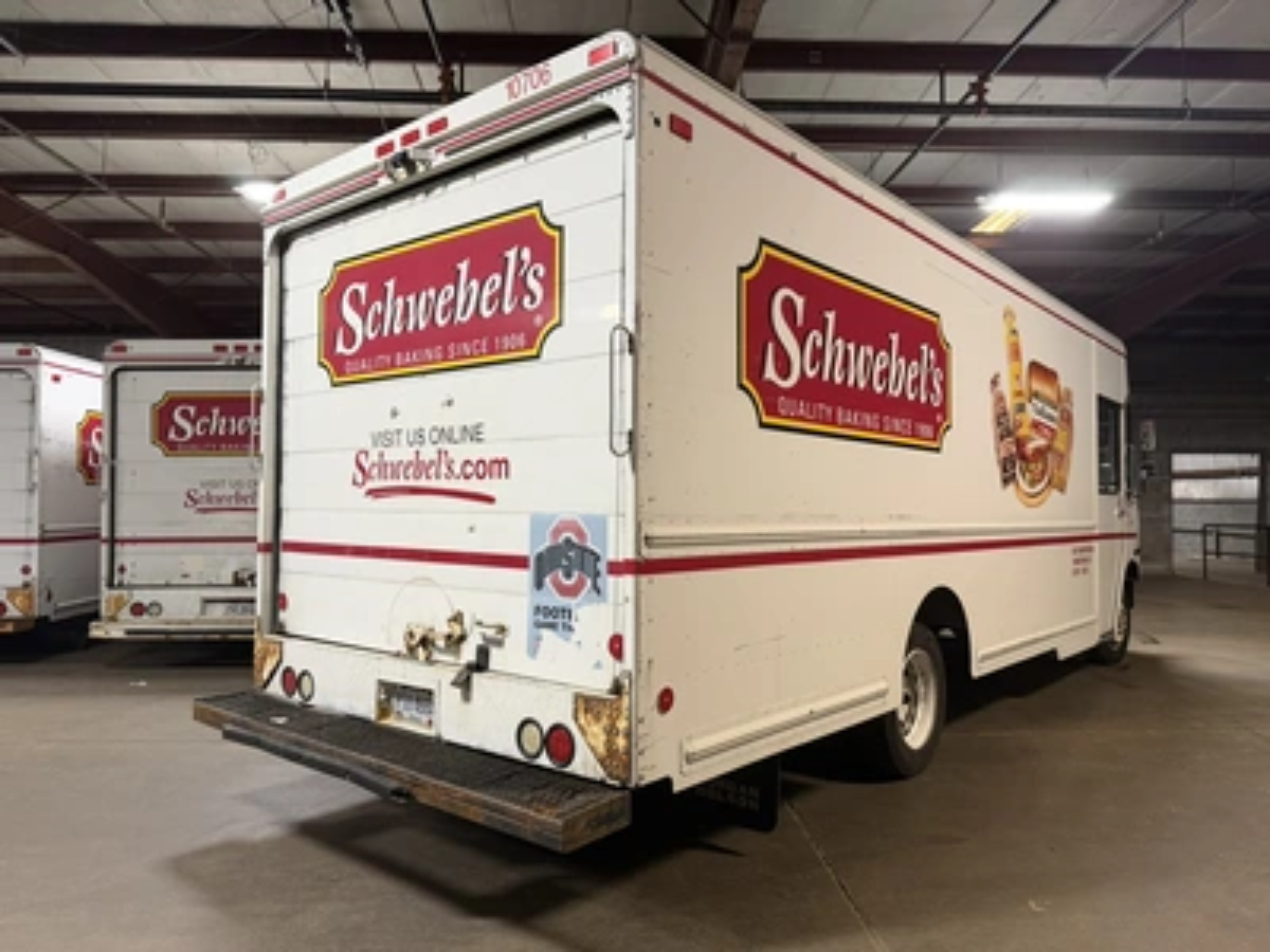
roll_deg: +0.3
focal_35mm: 24
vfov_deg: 56.8
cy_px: 476
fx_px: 881
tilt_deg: +0.9
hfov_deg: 71.6
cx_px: 635
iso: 320
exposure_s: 1/60
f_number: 1.78
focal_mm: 6.76
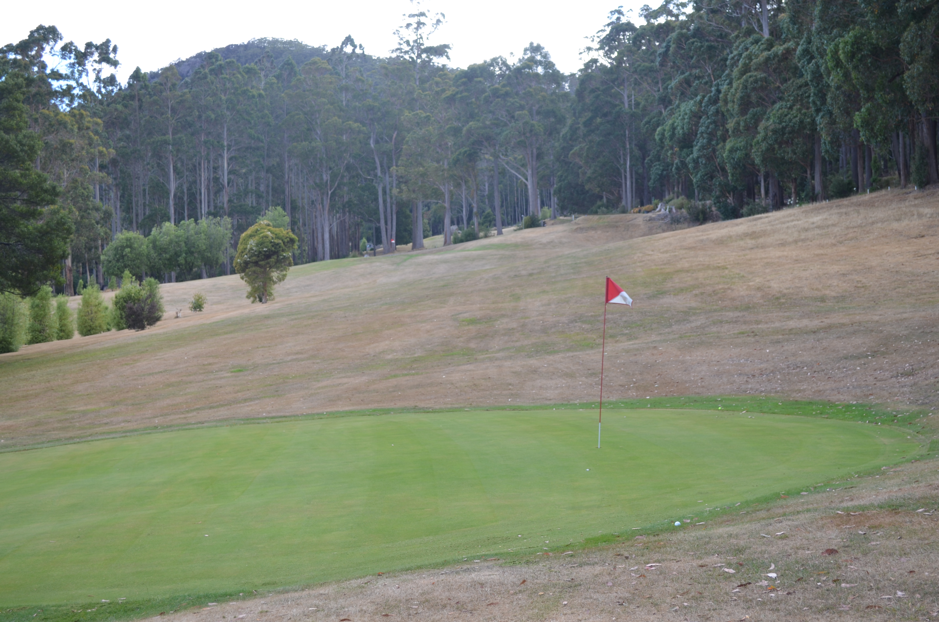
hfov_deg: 37.9
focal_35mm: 52
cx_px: 470
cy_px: 311
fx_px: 1367
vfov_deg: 25.6
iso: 100
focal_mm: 35
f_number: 5
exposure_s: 1/90
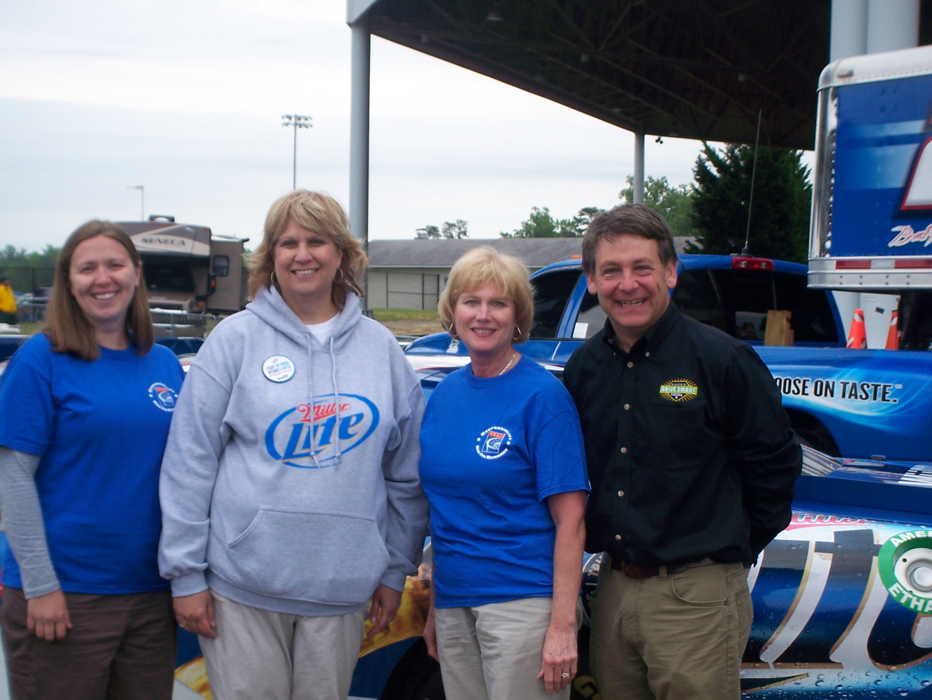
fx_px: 1832
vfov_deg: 21.6
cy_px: 393
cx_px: 428
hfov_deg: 28.5
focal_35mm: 68
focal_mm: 9.8
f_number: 4
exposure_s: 1/160
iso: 64
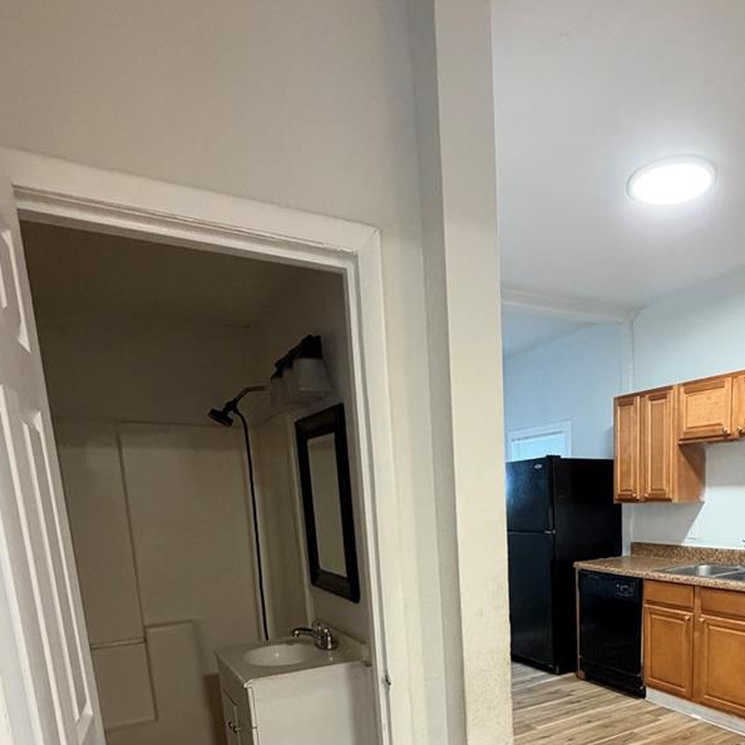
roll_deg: +1.6
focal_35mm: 25
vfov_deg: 57.7
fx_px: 609
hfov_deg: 60.3
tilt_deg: -9.9
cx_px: 536
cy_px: 607
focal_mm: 2.22
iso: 640
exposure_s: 1/60
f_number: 2.2
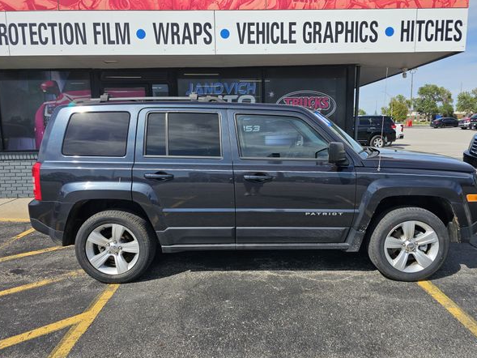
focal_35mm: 25
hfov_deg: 69.3
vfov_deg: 54.9
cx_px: 250
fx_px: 345
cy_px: 178
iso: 10
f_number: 1.7
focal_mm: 6.3
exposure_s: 1/816
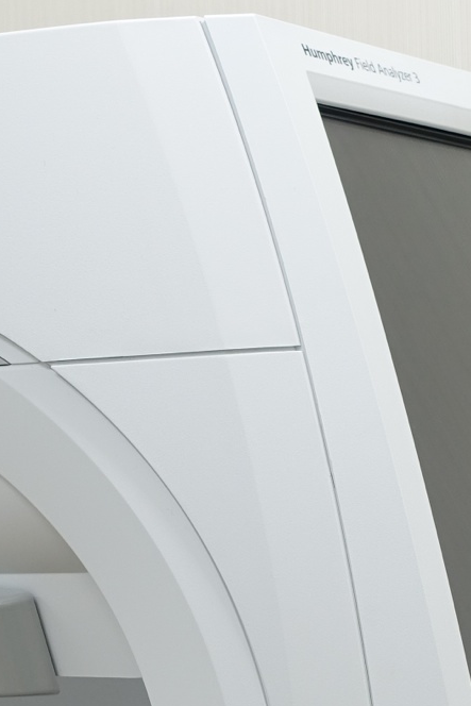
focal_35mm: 111
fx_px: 2177
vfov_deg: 18.2
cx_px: 207
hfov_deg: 12.3
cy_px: 576
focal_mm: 11.69
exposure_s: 1/40
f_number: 3.2
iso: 125
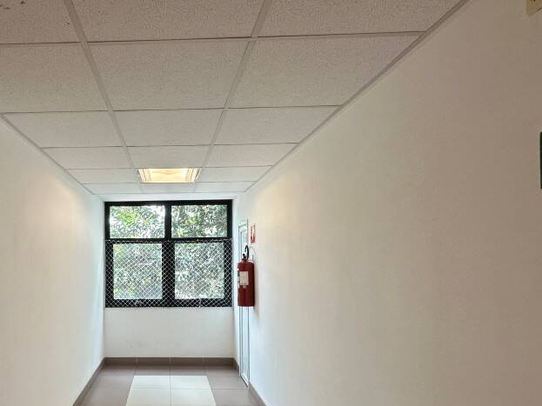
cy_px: 264
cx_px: 153
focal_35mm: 23
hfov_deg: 70.2
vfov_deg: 57.8
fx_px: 360
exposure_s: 1/99
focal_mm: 2.22
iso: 64
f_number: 2.2
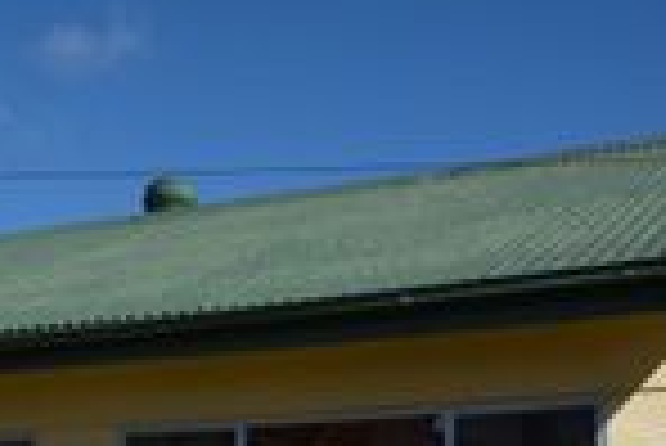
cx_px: 104
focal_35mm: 76
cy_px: 619
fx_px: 1407
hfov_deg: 26.0
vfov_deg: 16.7
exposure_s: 1/320
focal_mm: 16
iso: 100
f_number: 9
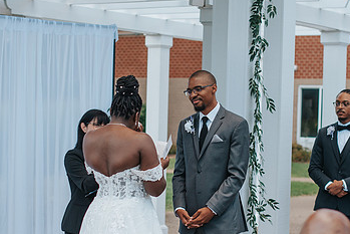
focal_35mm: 108
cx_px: 171
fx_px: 1050
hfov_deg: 18.9
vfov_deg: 12.7
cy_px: 134
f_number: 2.5
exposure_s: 1/1600
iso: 200
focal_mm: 50
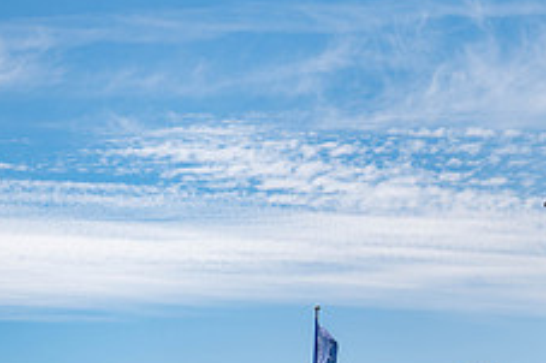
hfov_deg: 11.3
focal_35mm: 179
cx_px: 669
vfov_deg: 7.6
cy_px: 403
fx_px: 2713
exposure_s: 1/500
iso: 64
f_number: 5.6
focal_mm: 70
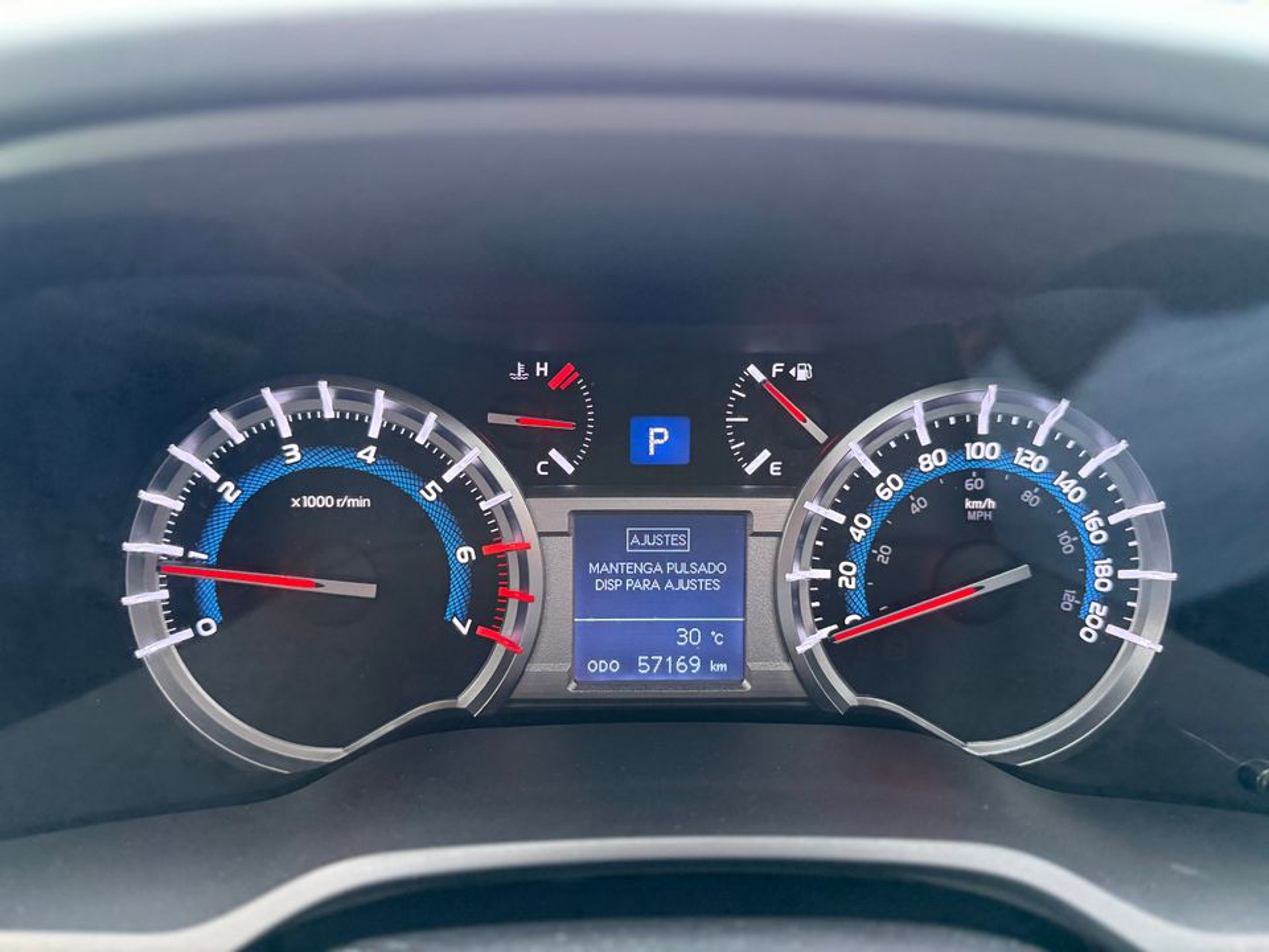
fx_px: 880
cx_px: 634
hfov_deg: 71.6
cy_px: 476
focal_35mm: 24
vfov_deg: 56.8
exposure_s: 1/50
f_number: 1.78
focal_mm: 6.76
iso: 640
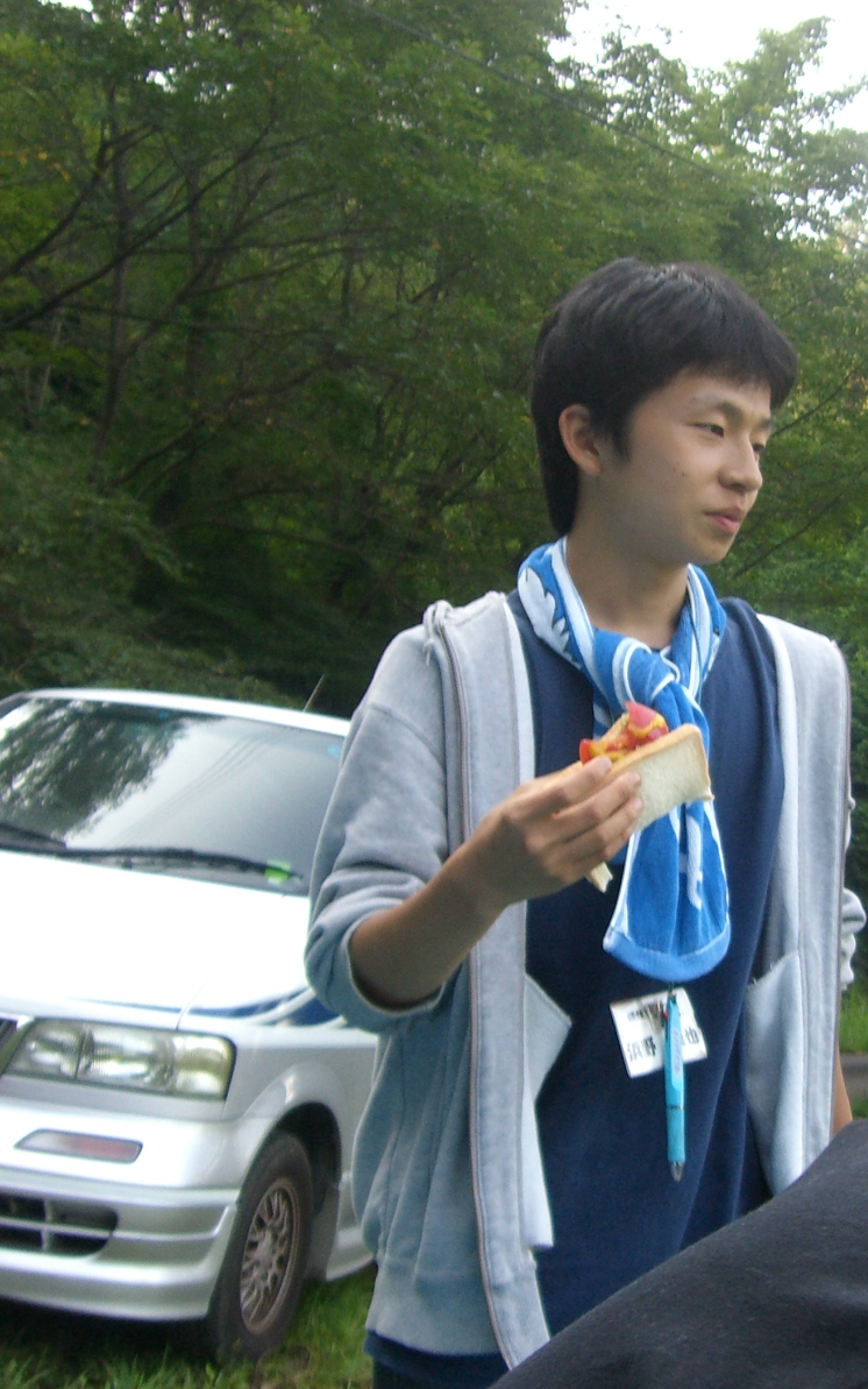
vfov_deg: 37.5
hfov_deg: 23.4
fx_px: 2043
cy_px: 694
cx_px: 757
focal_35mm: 54
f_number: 2.7
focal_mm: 6.2
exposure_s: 1/160
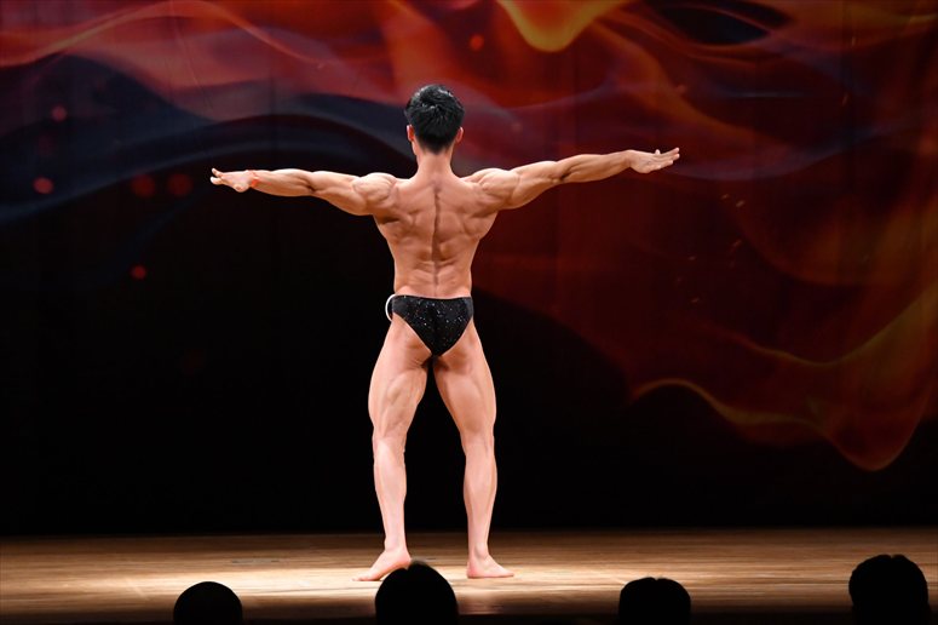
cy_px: 312
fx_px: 5651
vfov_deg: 6.3
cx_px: 469
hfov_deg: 9.5
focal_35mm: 217
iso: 4000
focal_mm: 145
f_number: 5.6
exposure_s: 1/400
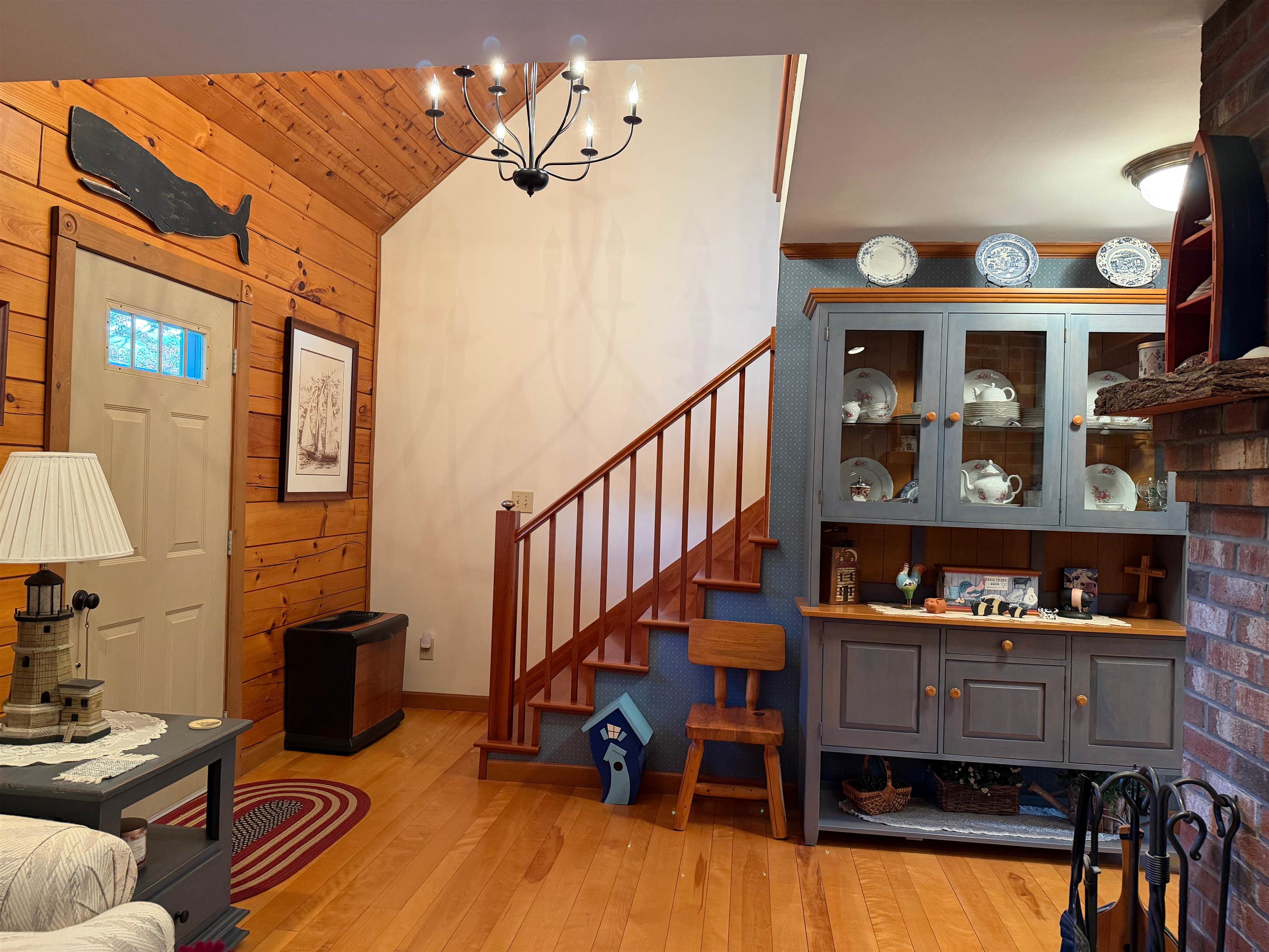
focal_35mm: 24
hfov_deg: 71.6
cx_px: 634
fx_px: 880
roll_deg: -2.1
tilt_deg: +0.4
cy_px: 476
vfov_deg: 56.8
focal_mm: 6.76
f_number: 1.78
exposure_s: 1/60
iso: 320
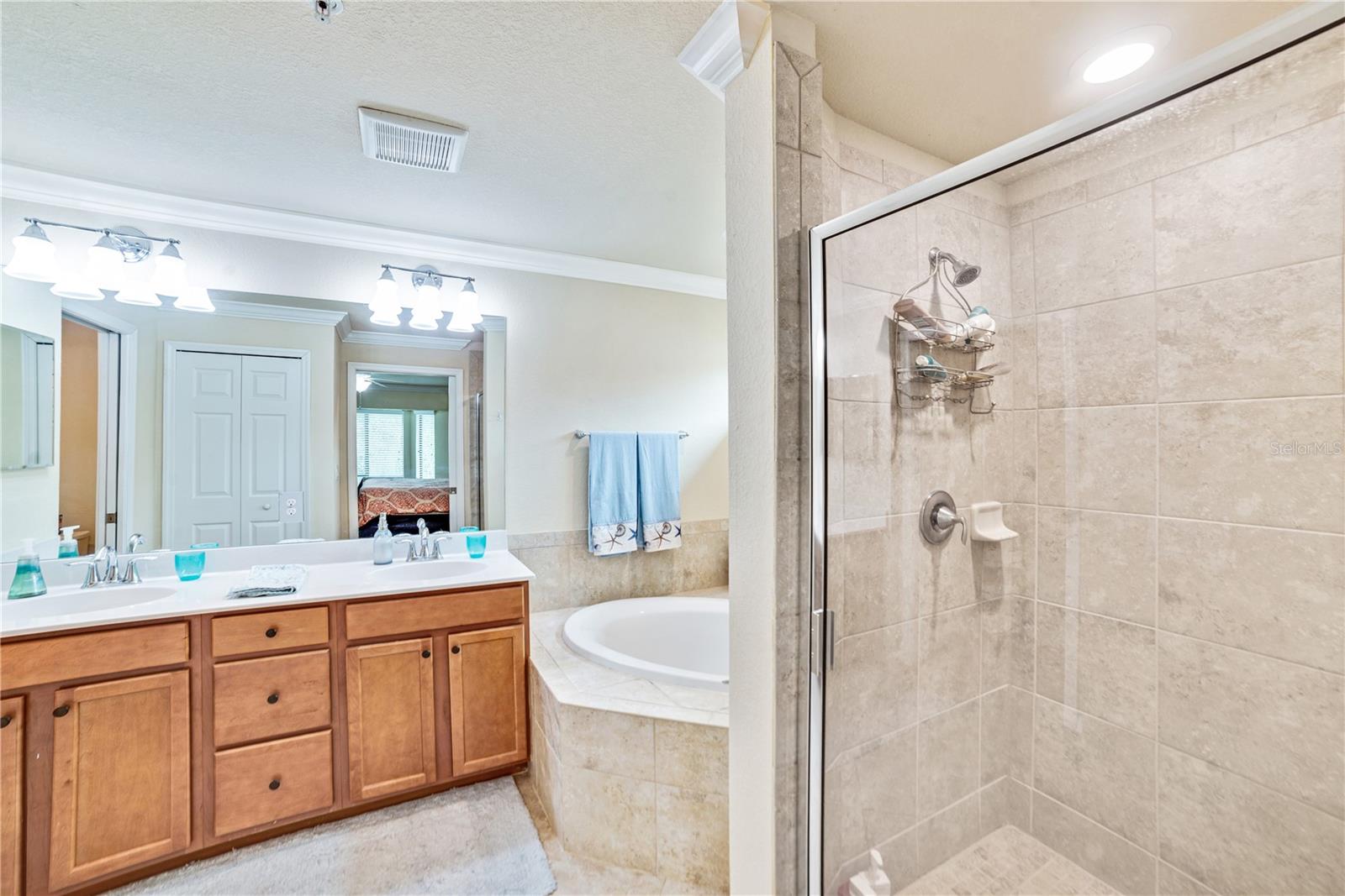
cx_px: 672
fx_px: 523
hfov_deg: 104.2
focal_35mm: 14
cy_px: 448
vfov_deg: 81.2
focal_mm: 14
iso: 160
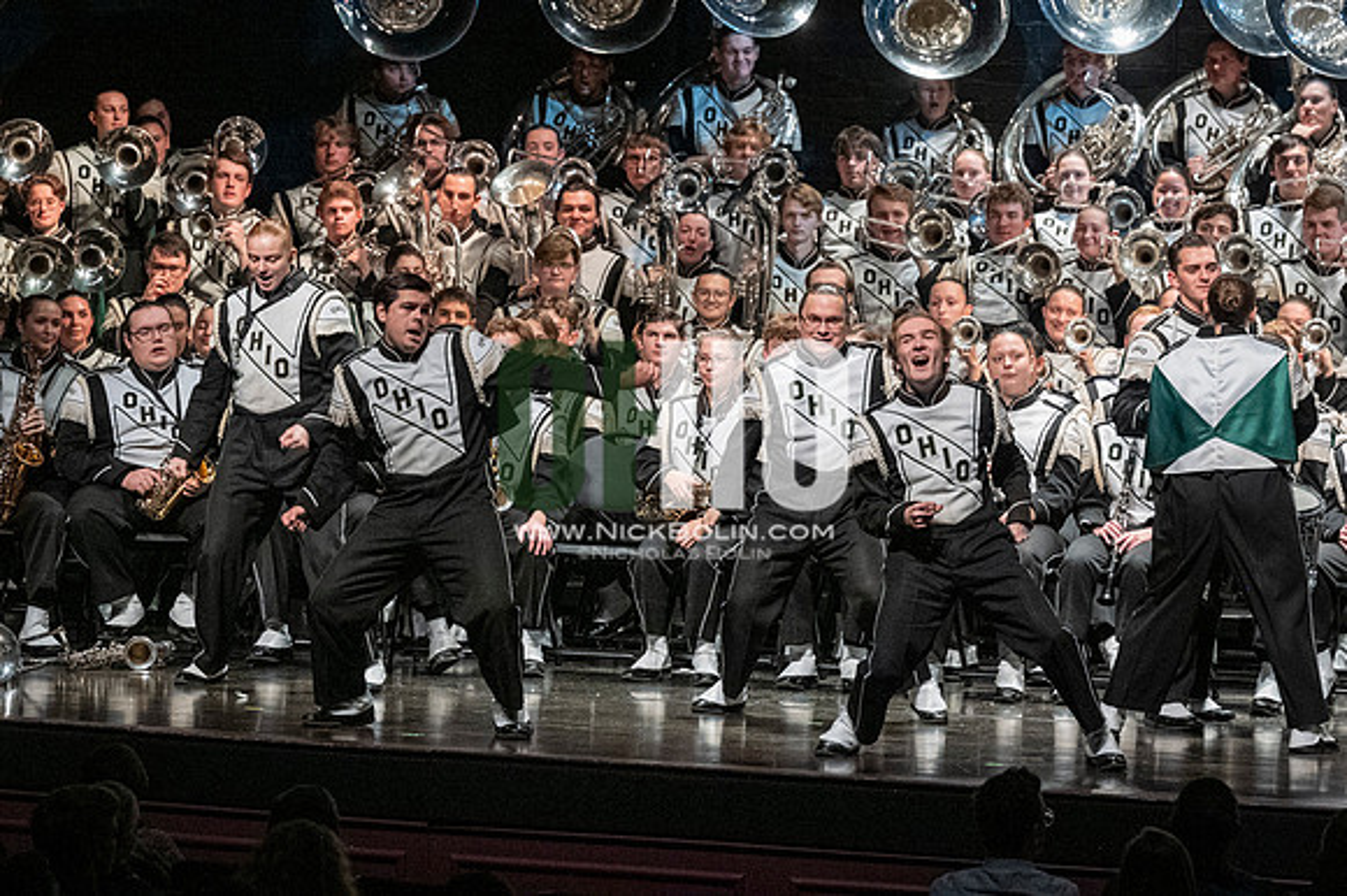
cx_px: 674
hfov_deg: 9.8
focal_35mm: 210
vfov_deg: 6.5
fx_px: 7853
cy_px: 448
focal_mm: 140
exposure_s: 1/500
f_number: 4
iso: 4000
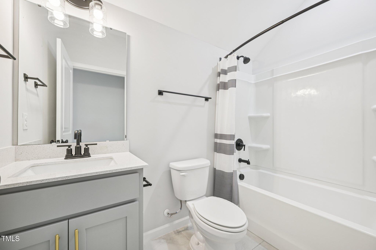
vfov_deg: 81.2
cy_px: 125
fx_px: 146
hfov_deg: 104.3
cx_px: 188
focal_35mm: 14
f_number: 8
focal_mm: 14
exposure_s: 1/15
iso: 320
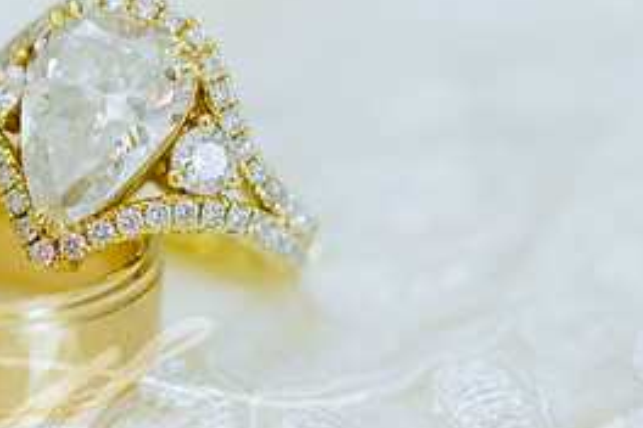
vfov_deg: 5.9
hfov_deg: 8.9
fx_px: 4126
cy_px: 179
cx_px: 73
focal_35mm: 231
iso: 1000
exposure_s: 1/50
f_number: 7.1
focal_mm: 105
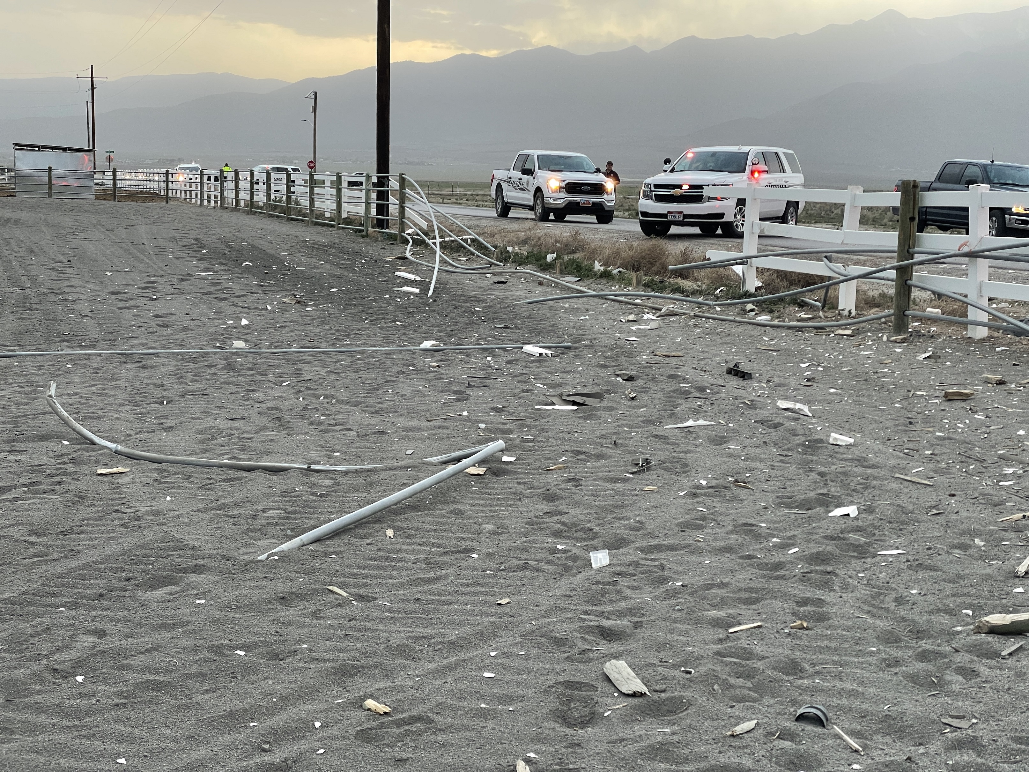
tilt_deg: -7.9
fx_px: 1546
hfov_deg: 36.8
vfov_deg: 28.0
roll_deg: -1.6
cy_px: 386
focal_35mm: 52
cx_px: 514
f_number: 2
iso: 64
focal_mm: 6
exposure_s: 1/99
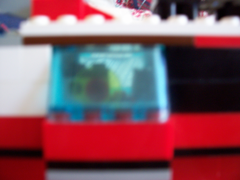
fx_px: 236
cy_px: 90
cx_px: 120
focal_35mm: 34
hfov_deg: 54.0
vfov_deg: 41.8
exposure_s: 1/8
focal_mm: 5.6
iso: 160
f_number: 2.7
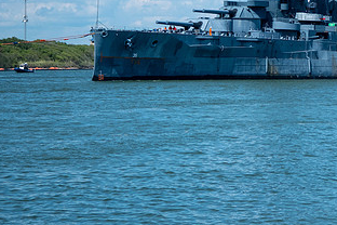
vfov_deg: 7.3
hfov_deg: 10.9
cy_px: 23
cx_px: 256
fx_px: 1760
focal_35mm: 188
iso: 160
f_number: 4
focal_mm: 67.5
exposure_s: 1/4000
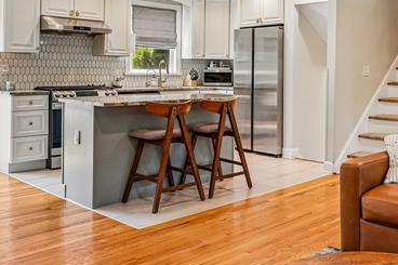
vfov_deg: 33.5
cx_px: 328
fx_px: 431
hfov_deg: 46.5
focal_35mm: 39
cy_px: 67
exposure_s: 1/25
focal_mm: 14
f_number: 8
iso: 400
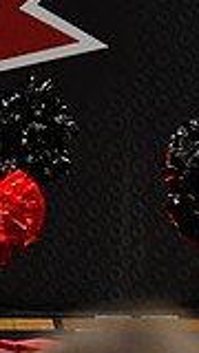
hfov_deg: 2.5
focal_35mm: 490
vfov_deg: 4.4
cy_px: 211
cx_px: -391
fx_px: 4597
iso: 4000
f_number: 4
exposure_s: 1/500
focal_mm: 86
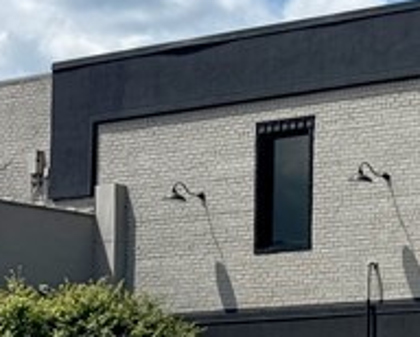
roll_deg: +0.0
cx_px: 1035
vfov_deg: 12.1
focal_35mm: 125
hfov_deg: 12.1
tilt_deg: +2.1
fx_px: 1555
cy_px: 420
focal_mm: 6.76
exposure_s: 1/5714
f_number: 1.78
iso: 80
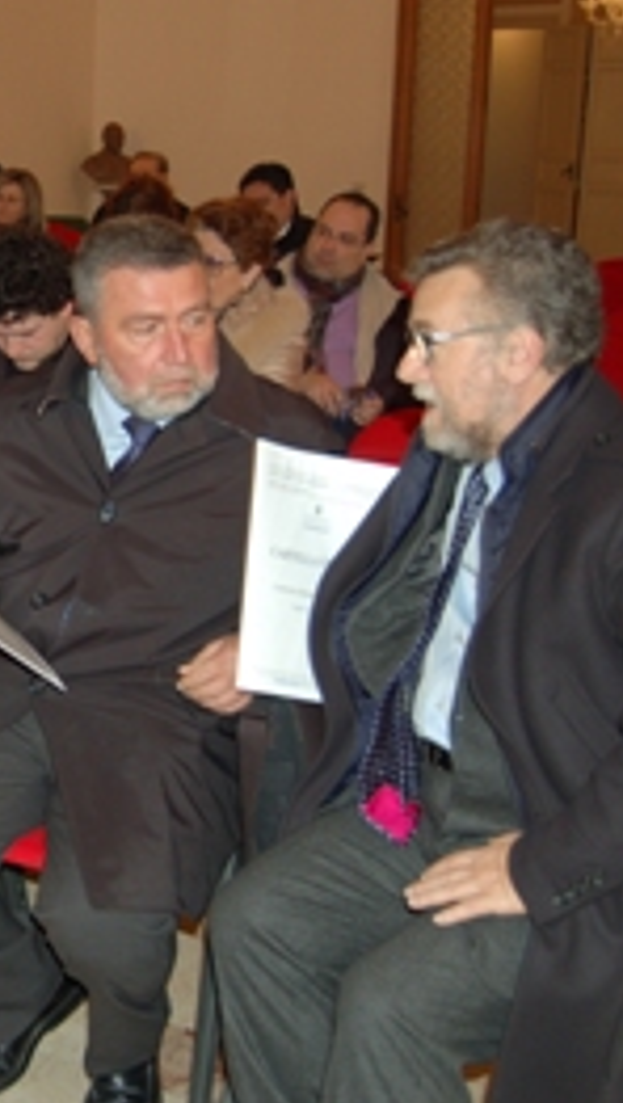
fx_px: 1727
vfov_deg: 35.4
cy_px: 514
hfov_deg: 18.7
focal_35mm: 59
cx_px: -223
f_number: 3.8
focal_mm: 22
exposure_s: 1/60
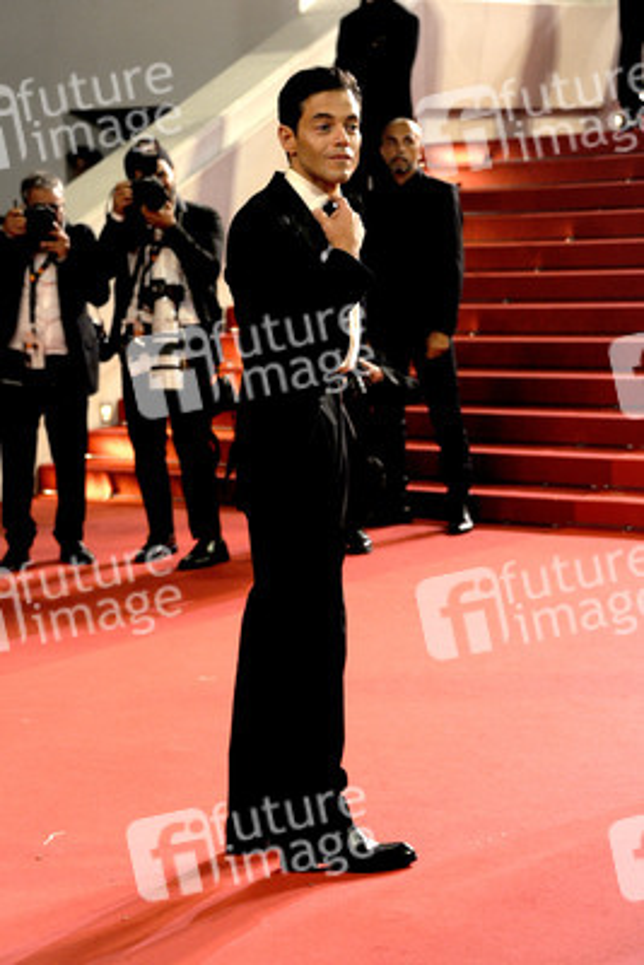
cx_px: 322
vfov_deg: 24.8
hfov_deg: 16.7
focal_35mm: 82
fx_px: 2198
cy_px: 482
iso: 1250
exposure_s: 1/250
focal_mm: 82
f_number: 5
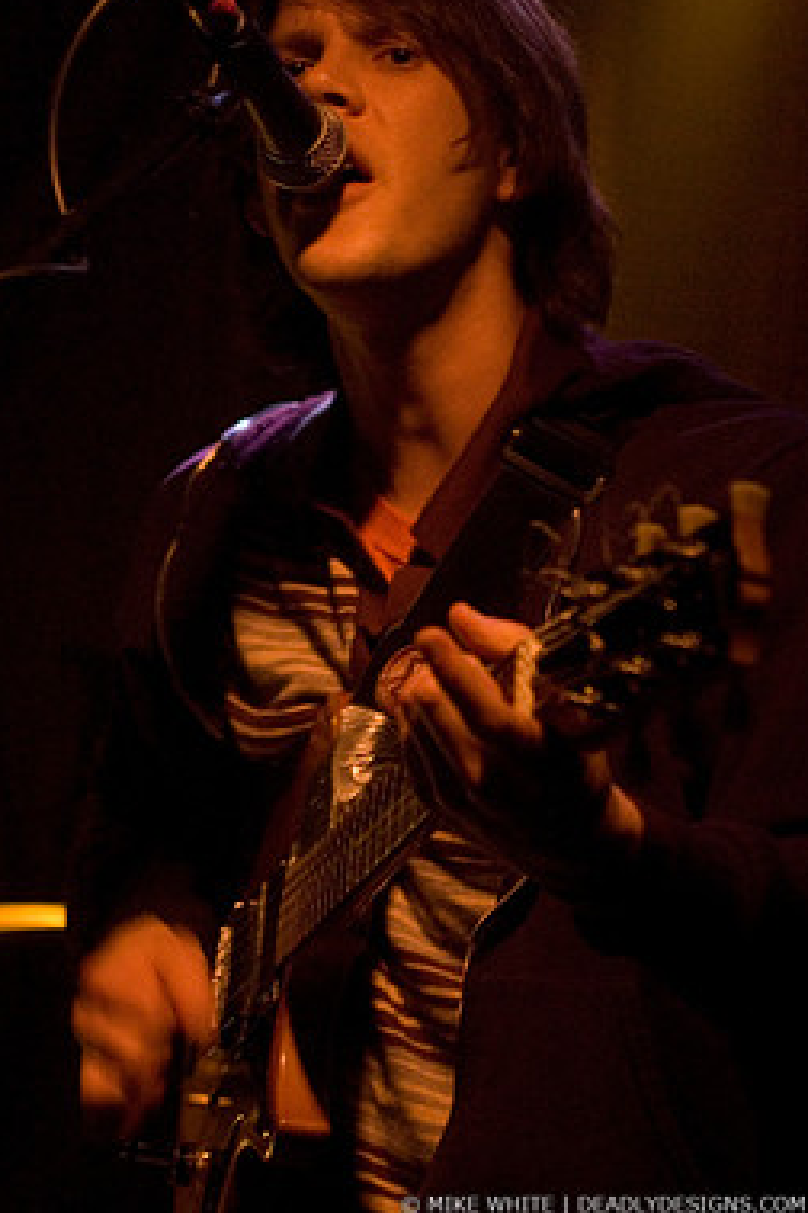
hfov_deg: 11.0
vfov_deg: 16.4
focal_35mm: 125
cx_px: 335
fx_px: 4208
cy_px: 497
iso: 1600
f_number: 2.8
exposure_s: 1/40
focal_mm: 70
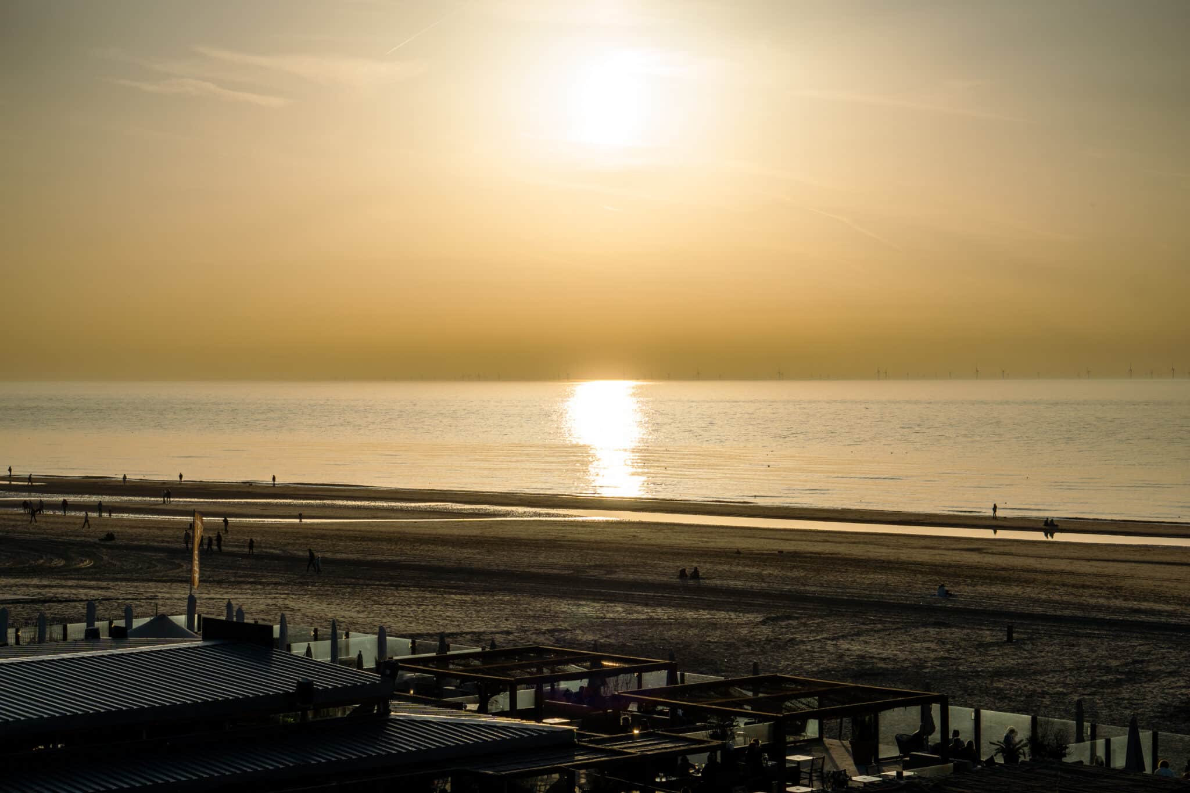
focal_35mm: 75
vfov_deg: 18.2
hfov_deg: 27.0
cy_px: 396
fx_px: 2479
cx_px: 595
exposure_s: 1/4000
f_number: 5.6
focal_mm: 50
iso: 100
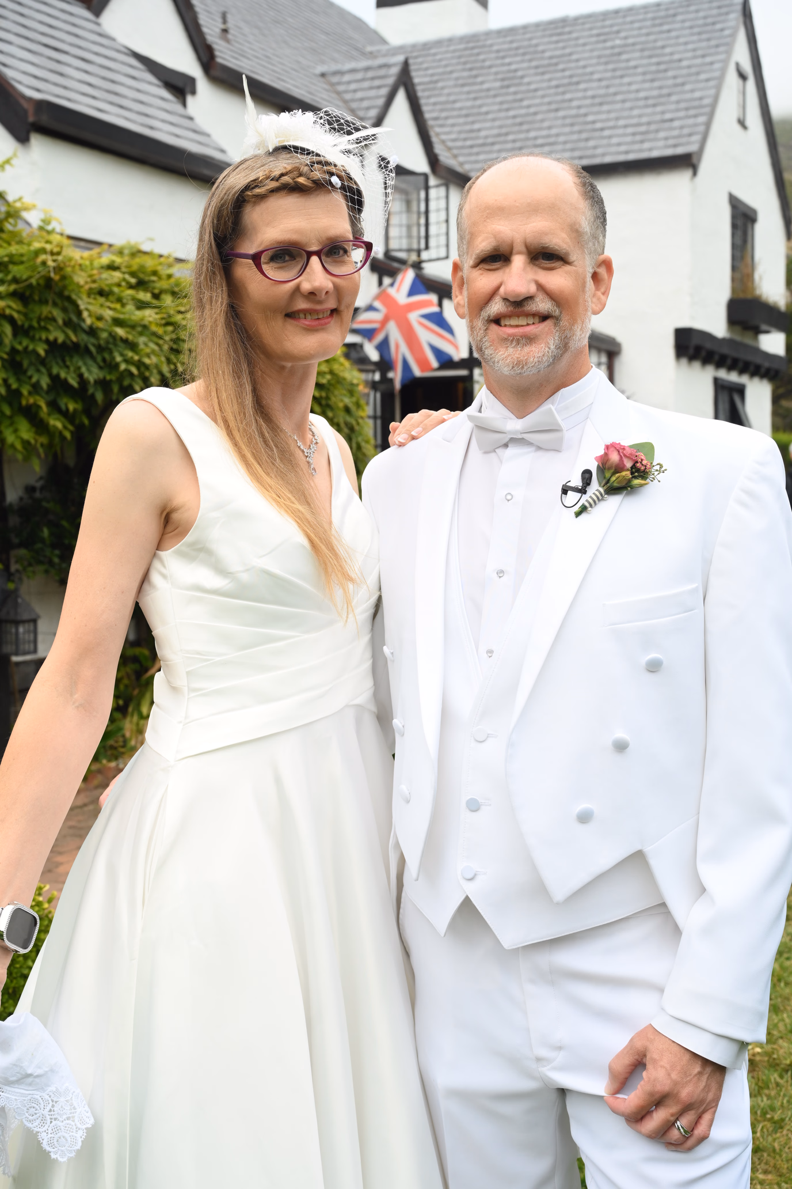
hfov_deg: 31.9
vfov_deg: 46.4
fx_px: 1386
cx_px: 396
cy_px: 594
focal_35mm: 42
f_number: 7.1
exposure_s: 1/200
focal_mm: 42
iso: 800
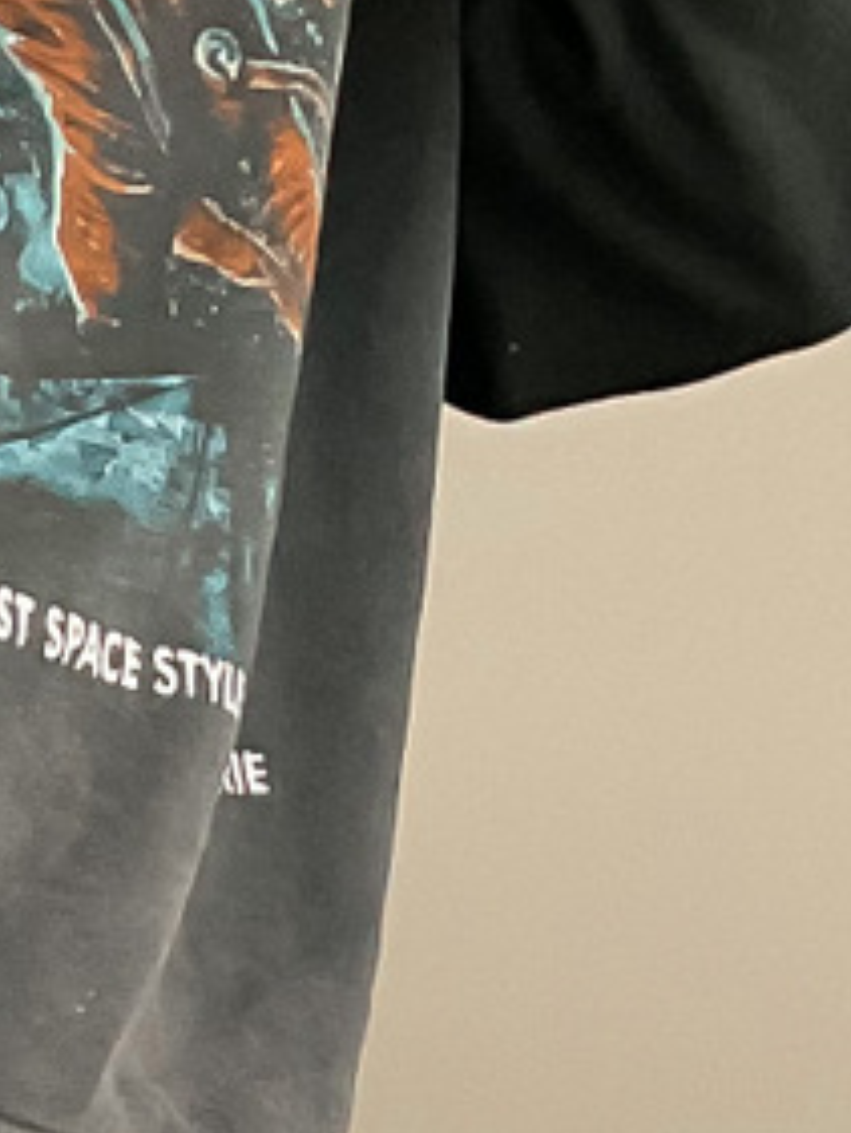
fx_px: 5404
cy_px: 3201
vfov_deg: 9.7
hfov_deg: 8.3
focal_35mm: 165
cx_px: -1149
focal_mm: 3
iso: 64
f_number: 1.8
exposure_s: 1/120
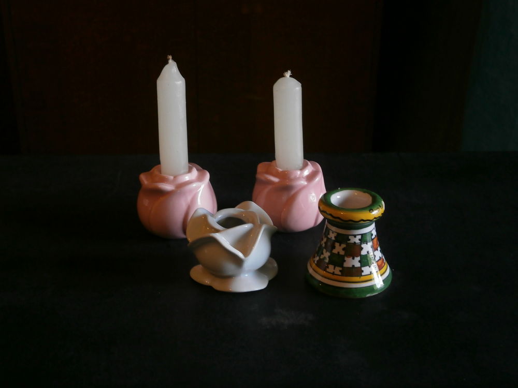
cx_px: 259
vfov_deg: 30.9
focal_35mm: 47
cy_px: 194
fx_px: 703
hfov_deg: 40.4
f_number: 3.4
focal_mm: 8.3
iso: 200
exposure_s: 1/30
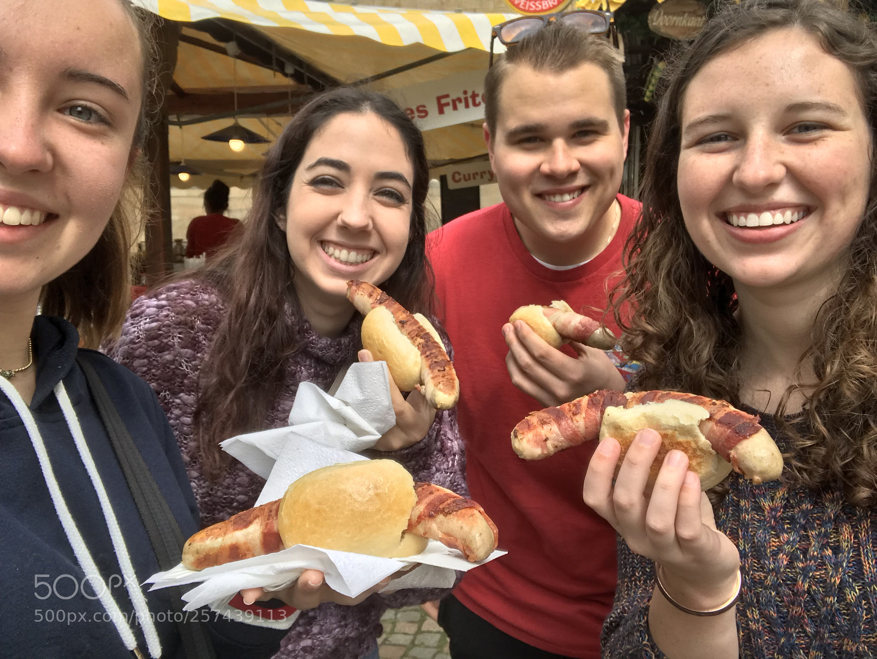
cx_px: 438
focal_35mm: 32
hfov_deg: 56.8
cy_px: 330
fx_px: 811
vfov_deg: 44.2
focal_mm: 2.87
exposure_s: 1/611
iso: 25
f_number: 2.2
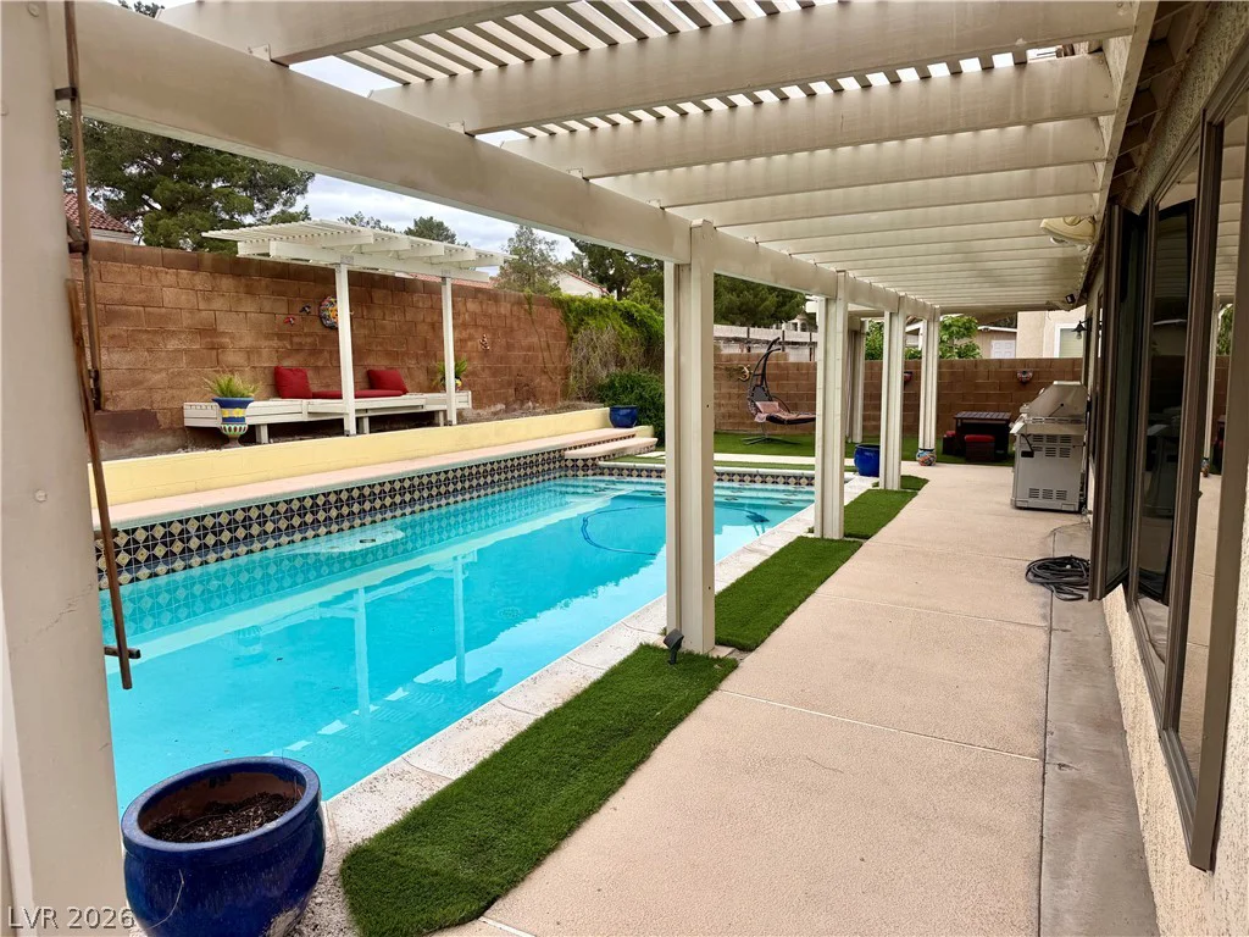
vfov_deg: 56.8
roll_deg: +0.7
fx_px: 866
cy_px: 468
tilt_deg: -7.1
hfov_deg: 71.6
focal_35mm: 24
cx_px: 624
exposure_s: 1/2907
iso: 80
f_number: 1.78
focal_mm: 6.76
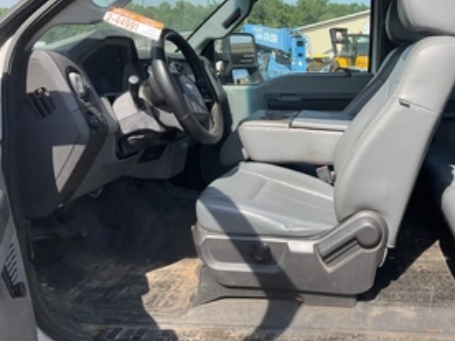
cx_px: 323
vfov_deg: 34.3
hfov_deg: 43.8
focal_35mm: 42
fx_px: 552
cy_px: 176
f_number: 1.8
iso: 25
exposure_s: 1/898
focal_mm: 3
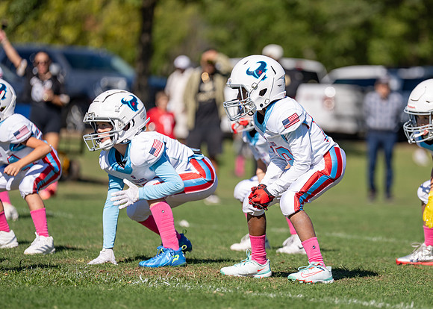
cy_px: 134
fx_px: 3423
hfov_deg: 7.2
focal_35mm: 278
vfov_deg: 5.2
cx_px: 307
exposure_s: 1/2500
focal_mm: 200
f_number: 2.8
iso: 100
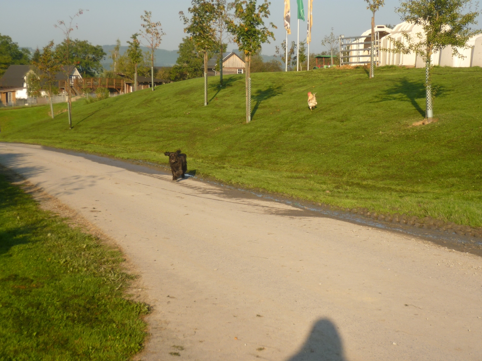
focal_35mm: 67
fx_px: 933
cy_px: 180
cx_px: 241
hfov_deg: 29.0
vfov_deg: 21.9
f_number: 4.3
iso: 80
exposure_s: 1/400
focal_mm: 12
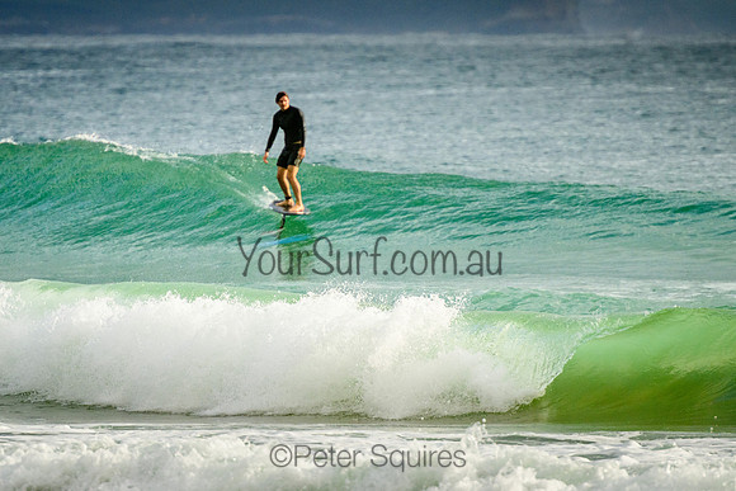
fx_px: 11248
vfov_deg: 2.5
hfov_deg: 3.7
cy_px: 231
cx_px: 354
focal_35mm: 550
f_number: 5.6
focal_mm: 400
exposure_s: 1/2000
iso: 900
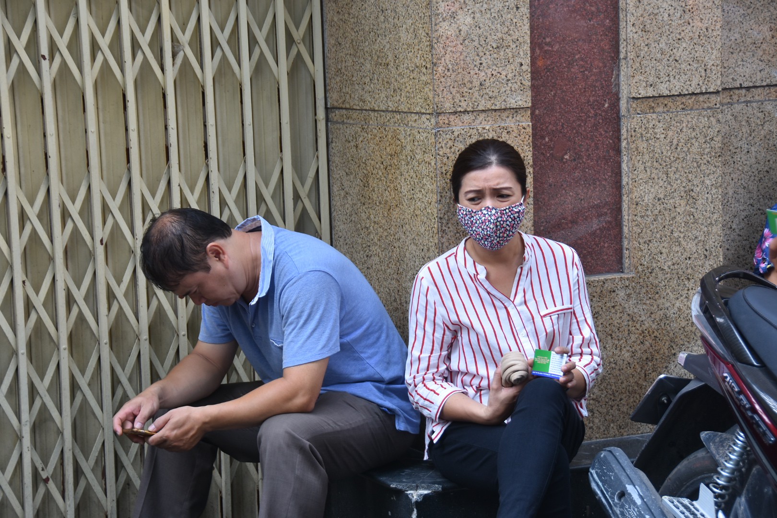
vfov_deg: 14.7
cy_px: 259
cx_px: 388
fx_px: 2007
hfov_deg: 21.9
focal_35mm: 93
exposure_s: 1/200
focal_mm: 62
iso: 200
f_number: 4.8
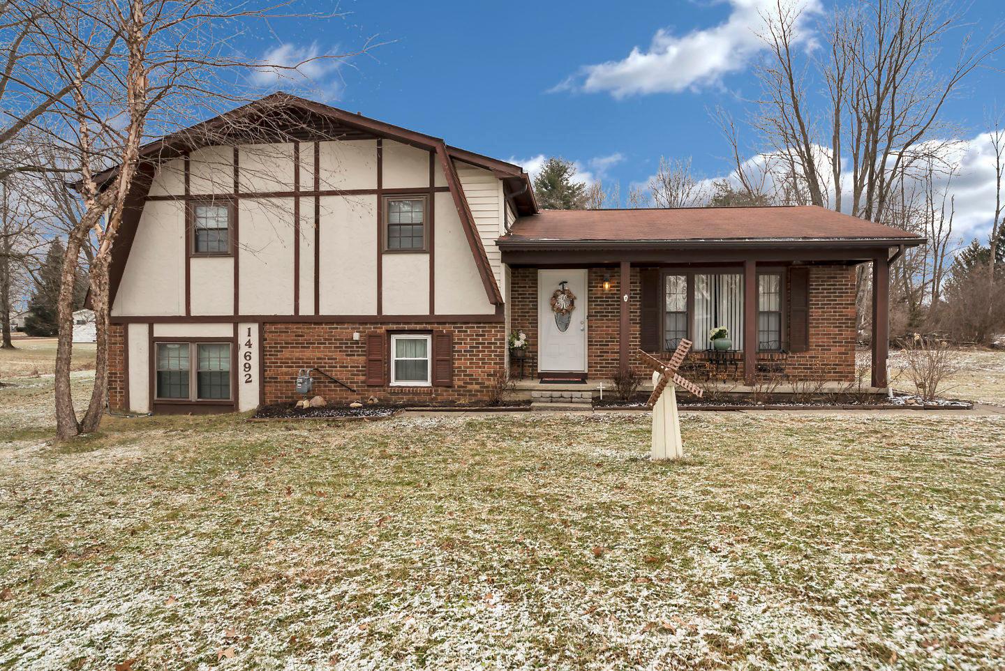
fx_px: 587
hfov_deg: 81.2
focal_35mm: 21
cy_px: 336
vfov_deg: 59.6
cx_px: 502
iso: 200
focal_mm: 21
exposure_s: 1/250
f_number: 8
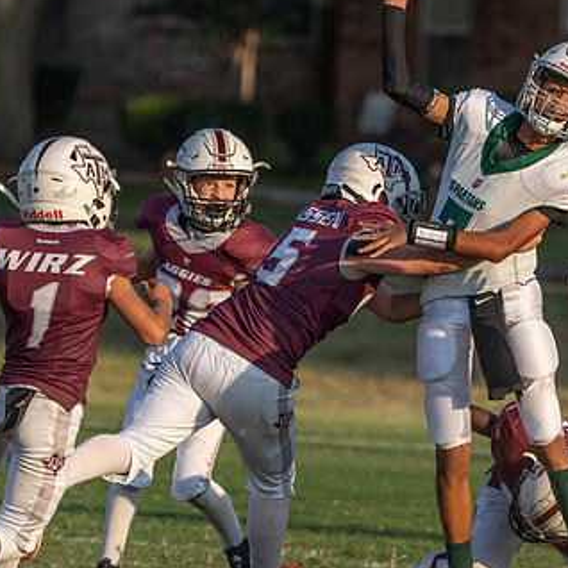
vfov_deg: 3.1
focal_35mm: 562
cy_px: 307
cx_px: 453
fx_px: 10433
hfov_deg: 3.1
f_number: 5.6
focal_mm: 318
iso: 320
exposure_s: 1/1000
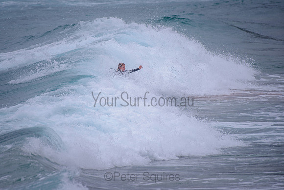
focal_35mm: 613
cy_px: 74
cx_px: 113
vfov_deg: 2.2
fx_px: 4837
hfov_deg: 3.4
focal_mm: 500
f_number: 5.6
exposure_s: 1/2000
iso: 180
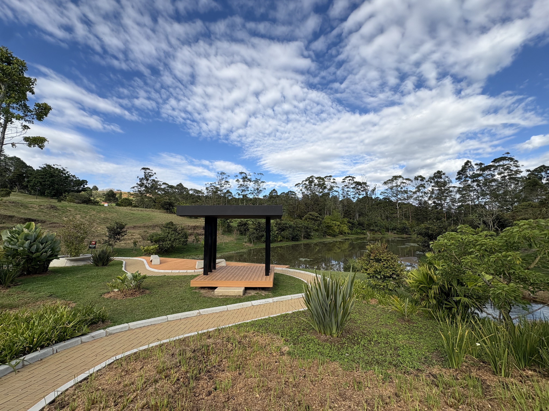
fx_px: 222
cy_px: 206
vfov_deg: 85.7
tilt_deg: +6.2
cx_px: 274
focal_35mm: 14
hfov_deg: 102.1
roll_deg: +0.8
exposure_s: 1/1277
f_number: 2.2
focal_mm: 2.22
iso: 50
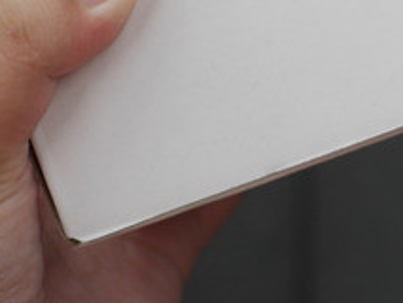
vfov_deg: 10.1
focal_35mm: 141
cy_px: -199
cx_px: 755
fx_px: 1642
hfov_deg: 12.6
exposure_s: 1/125
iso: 200
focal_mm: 15
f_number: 1.8
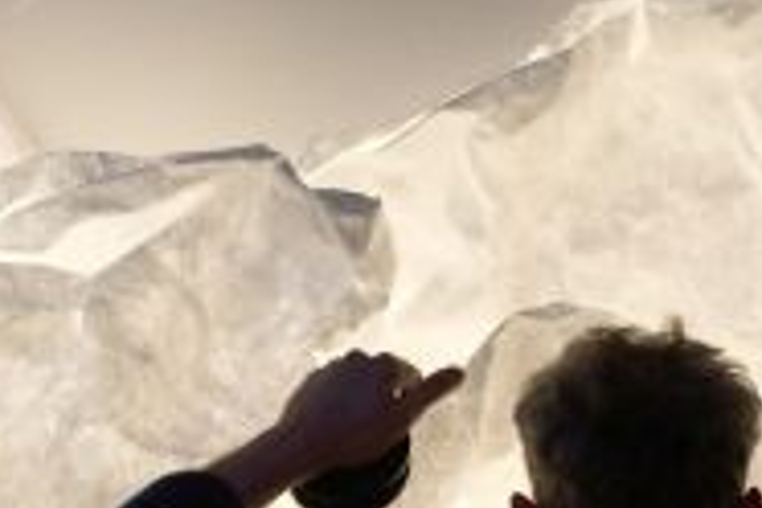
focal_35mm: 379
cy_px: 1014
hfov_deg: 5.4
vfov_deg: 3.6
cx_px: 12
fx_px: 8022
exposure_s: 1/320
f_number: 2.5
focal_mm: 55
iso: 125
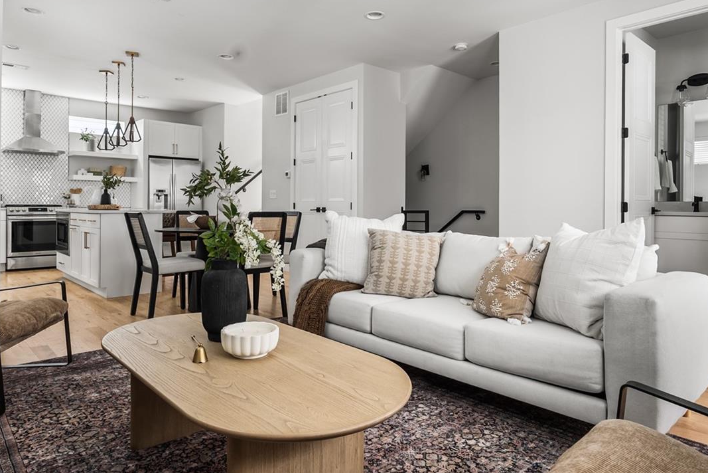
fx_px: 472
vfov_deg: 53.0
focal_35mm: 24
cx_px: 346
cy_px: 208
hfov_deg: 73.7
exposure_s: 1.6
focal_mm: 16
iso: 200
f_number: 8
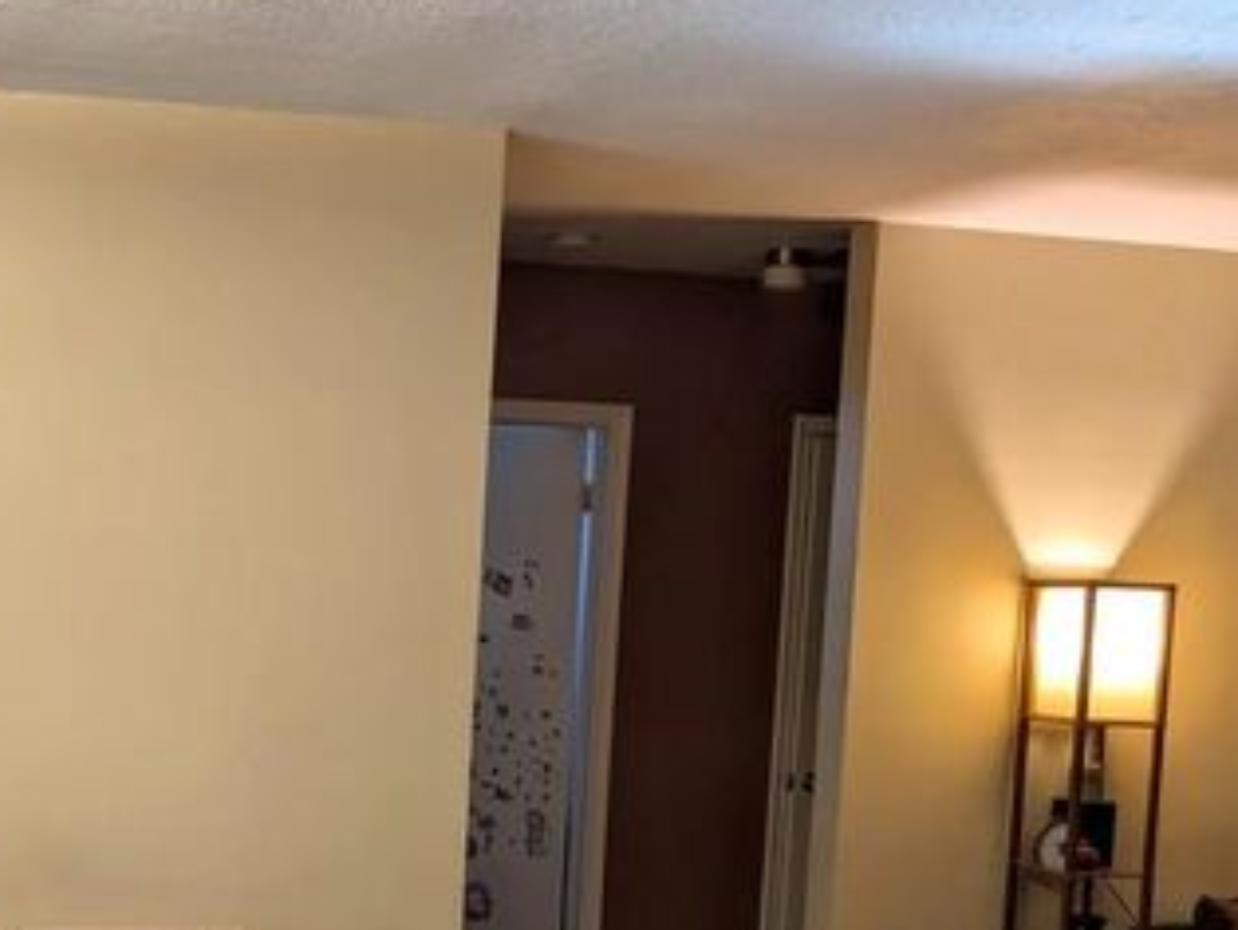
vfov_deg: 26.0
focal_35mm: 55
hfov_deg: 33.6
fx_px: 1969
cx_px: 197
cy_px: 768
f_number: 1.73
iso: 44
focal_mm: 4.38
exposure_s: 1/24
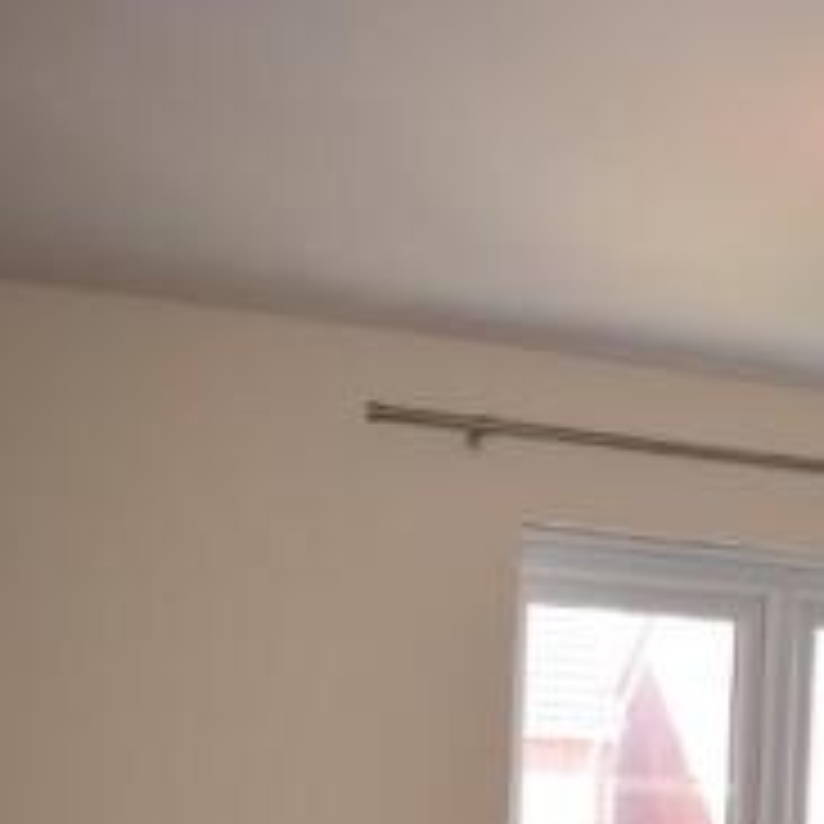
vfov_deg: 19.9
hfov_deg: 17.8
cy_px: 975
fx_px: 2208
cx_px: 1385
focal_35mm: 82
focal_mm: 18
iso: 560
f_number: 5.6
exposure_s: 1/125
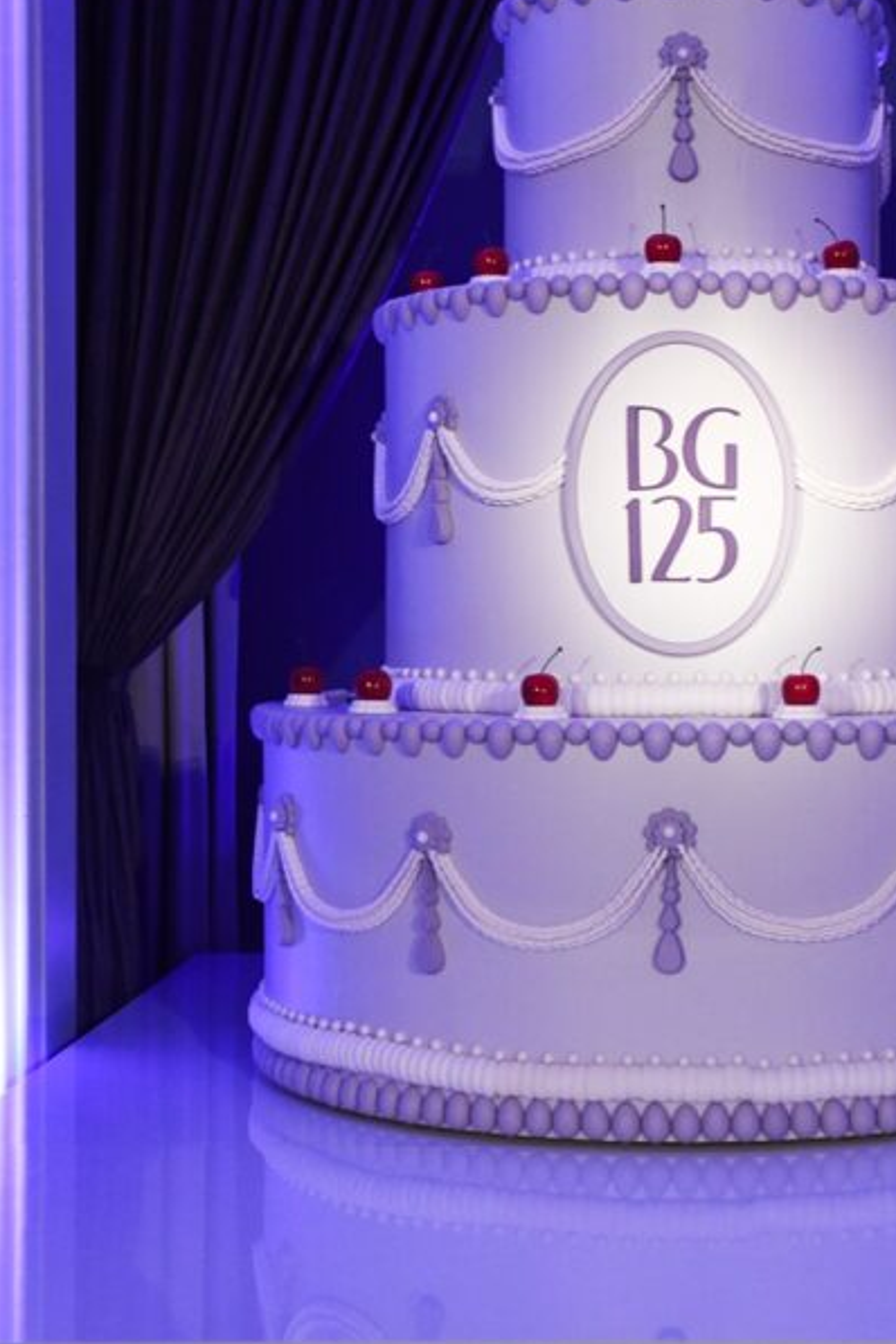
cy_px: 583
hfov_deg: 22.3
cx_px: 709
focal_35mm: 60
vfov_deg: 33.4
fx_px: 2240
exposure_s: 1/100
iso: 3200
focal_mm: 35
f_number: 5.6
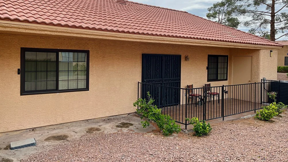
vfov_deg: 40.0
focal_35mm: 29
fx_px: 222
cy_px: 64
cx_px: 143
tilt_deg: -2.0
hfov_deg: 66.1
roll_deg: -1.0
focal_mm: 5.1
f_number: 1.6
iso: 50
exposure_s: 1/1580
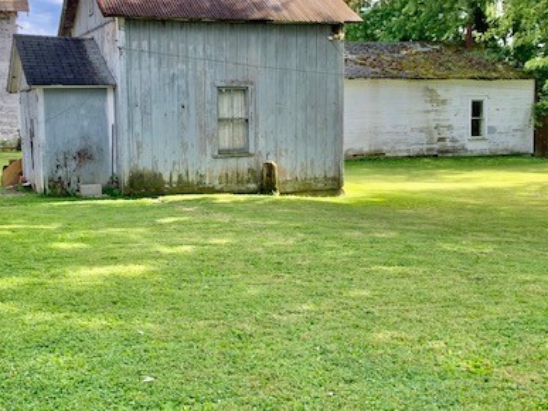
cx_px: 208
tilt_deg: -2.7
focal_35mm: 43
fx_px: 681
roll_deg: +0.7
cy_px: 179
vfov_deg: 33.5
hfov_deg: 43.5
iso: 25
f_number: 1.8
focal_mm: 4.25
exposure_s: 1/412
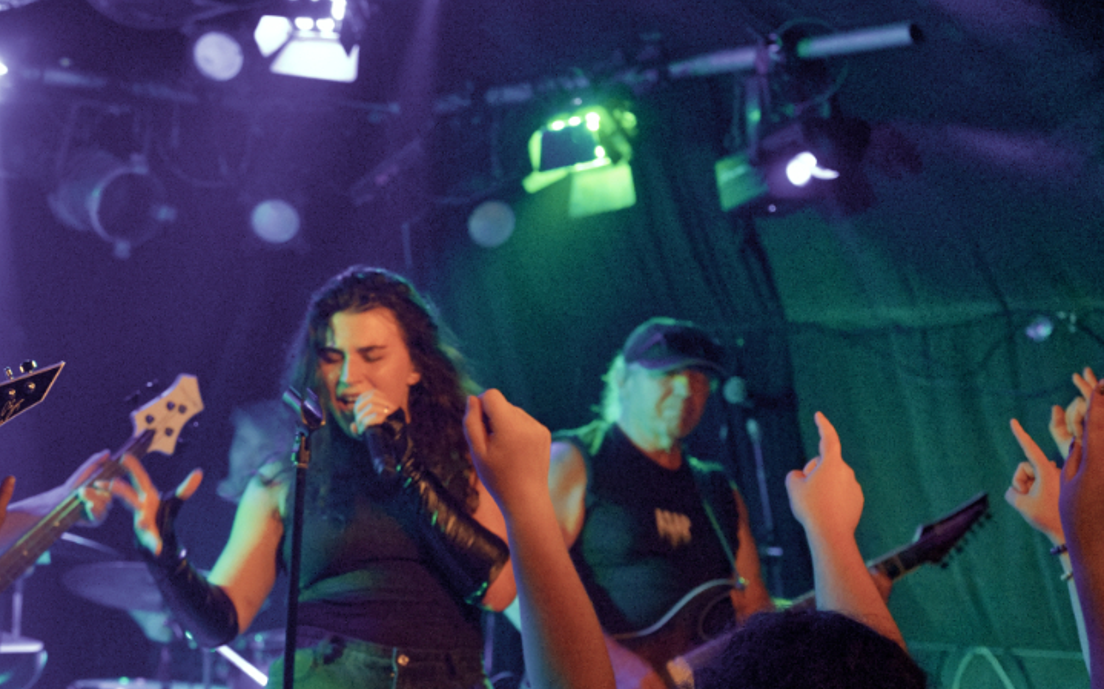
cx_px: 238
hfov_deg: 25.4
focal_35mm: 80
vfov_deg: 16.3
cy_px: 432
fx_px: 2406
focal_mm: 47
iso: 12800
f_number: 3.2
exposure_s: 1/200
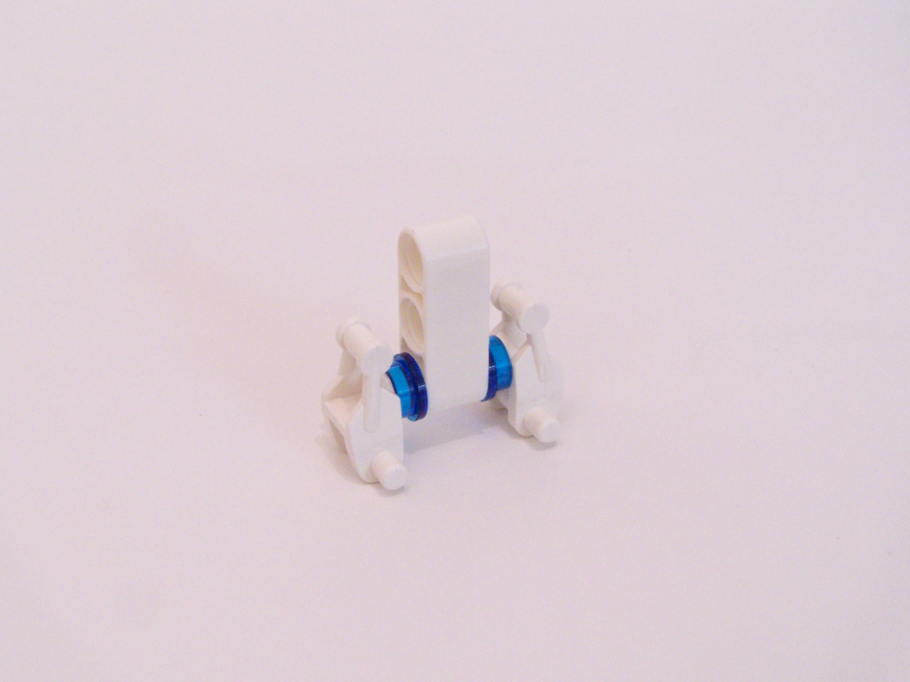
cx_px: 455
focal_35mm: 56
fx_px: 1472
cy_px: 341
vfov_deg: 26.1
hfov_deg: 34.3
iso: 400
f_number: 8
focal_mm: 9.3
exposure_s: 1/4
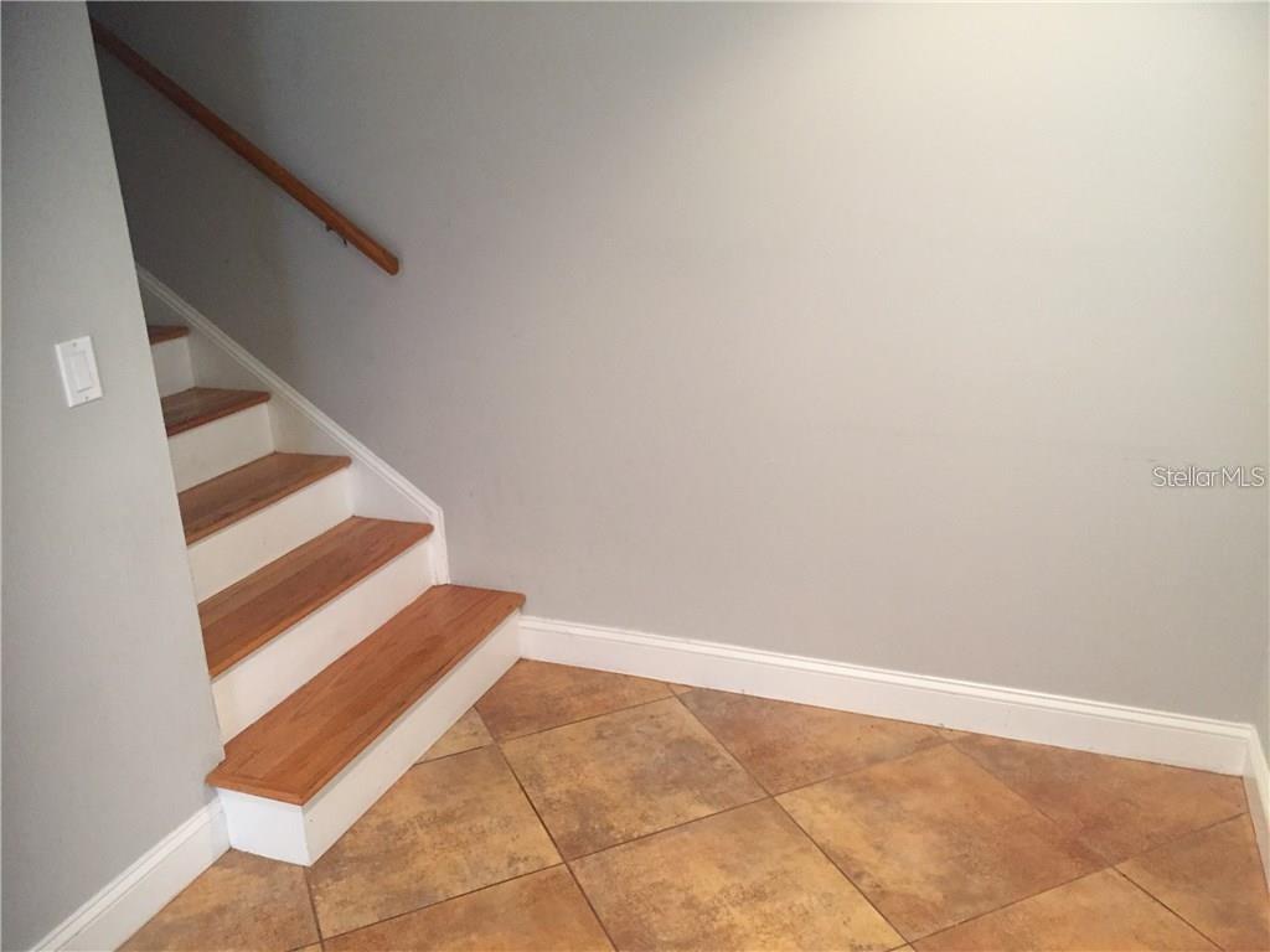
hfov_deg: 61.7
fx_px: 1064
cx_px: 635
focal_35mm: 29
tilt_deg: -19.2
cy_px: 476
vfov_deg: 48.2
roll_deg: +2.0
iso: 200
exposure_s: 1/30
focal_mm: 4.15
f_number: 2.2
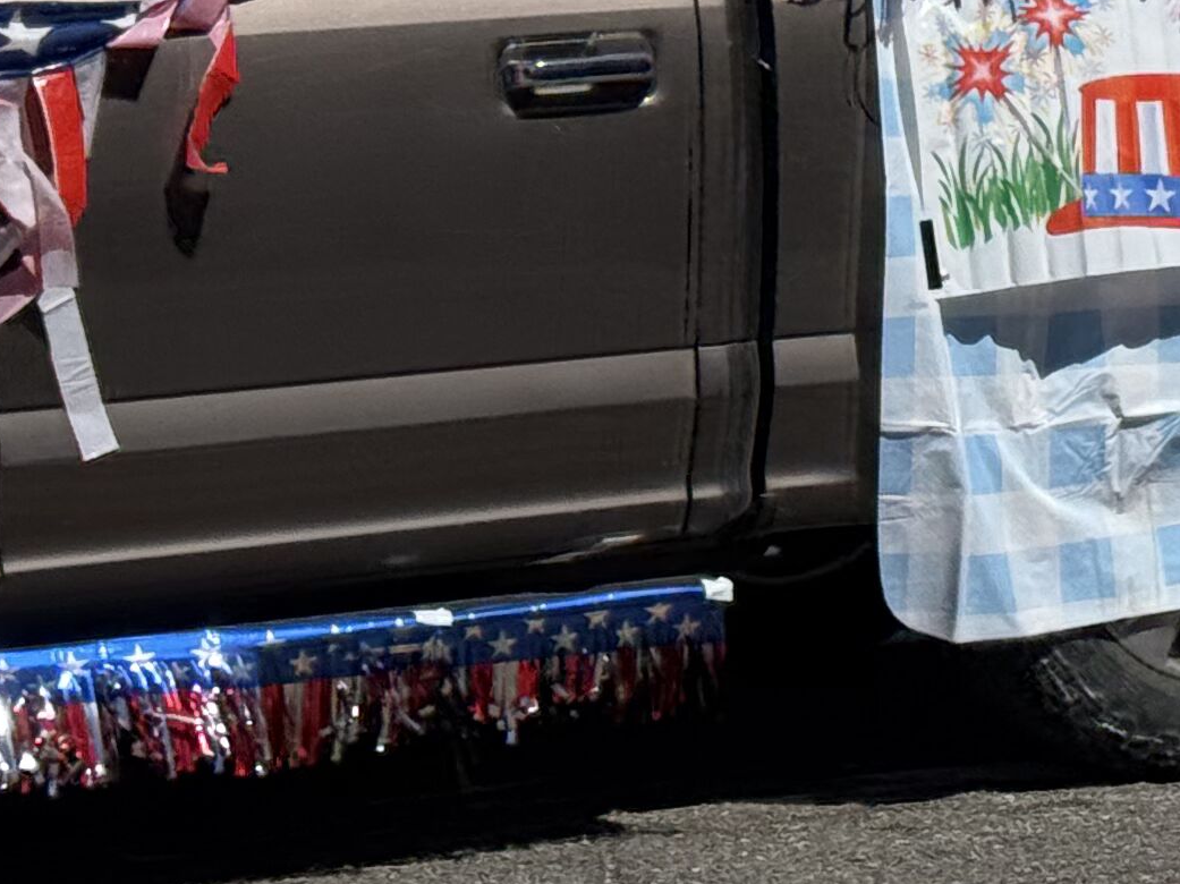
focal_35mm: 186
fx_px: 6338
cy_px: -536
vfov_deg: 7.8
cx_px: 1998
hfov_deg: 10.1
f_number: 1.78
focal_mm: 6.76
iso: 64
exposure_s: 1/7874
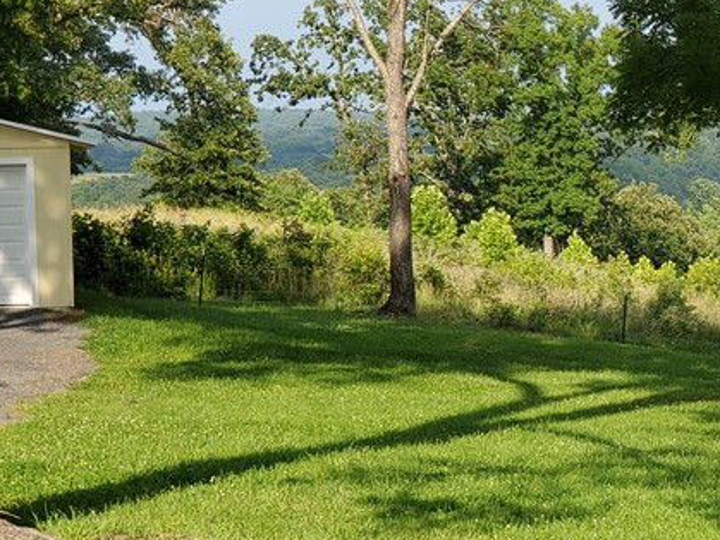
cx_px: 753
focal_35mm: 127
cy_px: 299
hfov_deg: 15.2
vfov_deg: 11.7
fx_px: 2641
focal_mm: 6
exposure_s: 1/461
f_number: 2.4
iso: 50
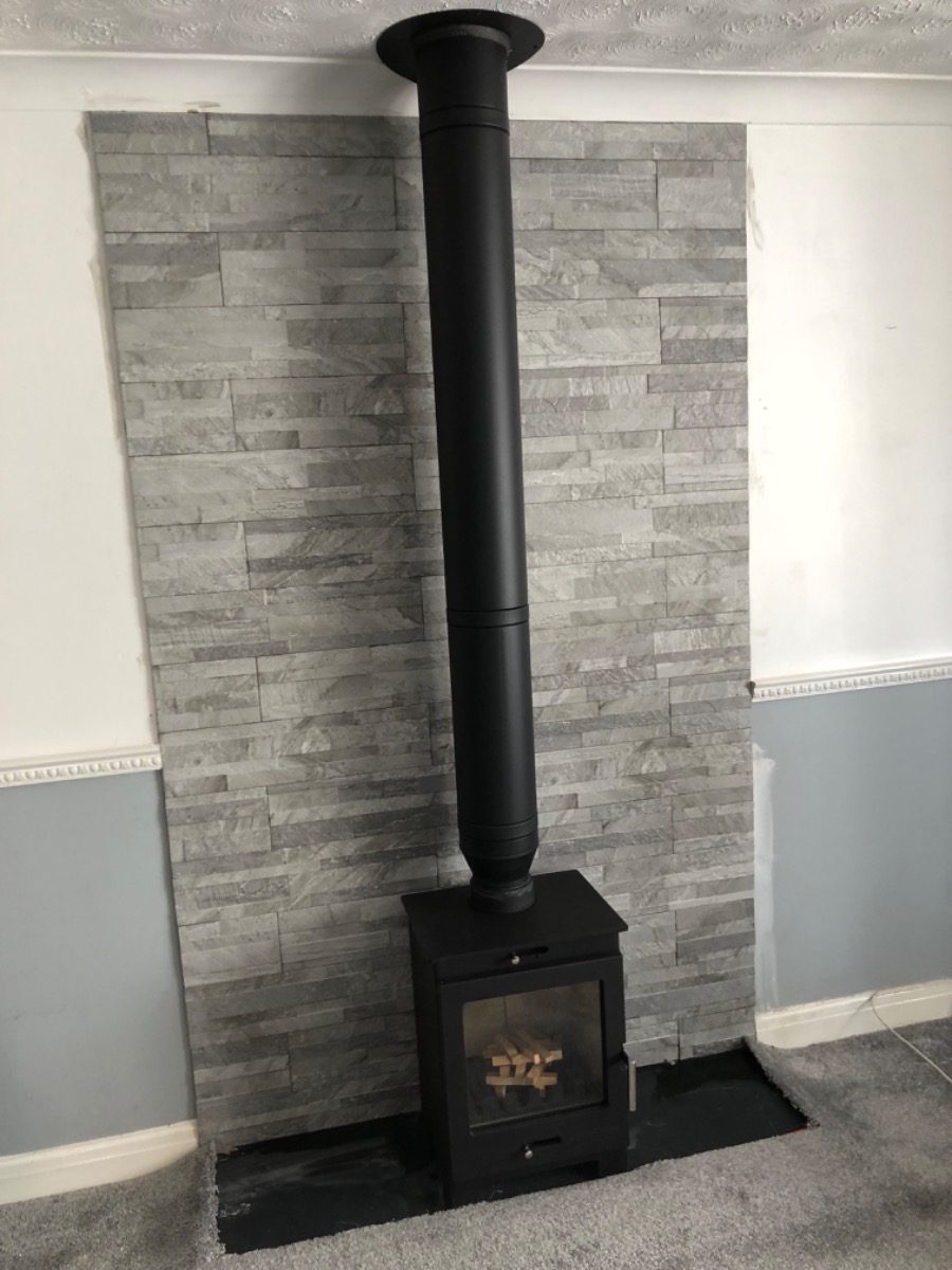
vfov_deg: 63.4
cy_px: 635
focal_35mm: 28
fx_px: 1027
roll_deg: +3.5
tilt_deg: -10.6
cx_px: 476
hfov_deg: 49.7
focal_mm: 3.99
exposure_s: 1/30
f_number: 1.8
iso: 32
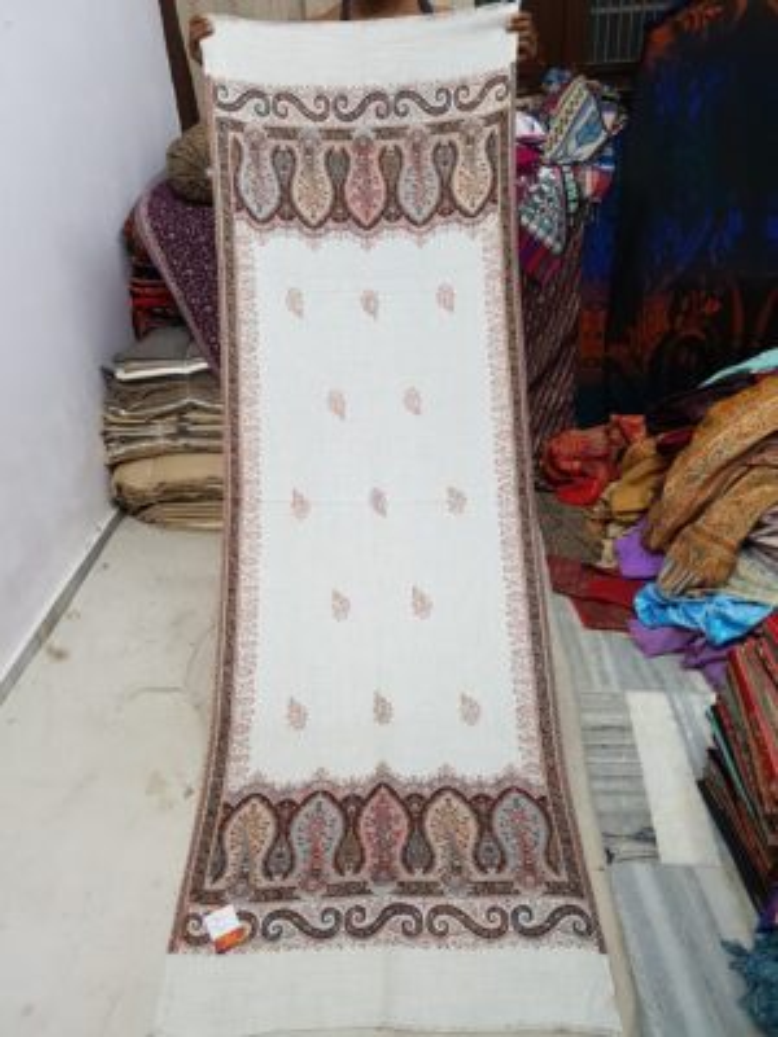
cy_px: 518
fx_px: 779
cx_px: 389
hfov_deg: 53.1
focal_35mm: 26
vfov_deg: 67.3
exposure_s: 1/33
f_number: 1.7
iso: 160
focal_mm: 4.2
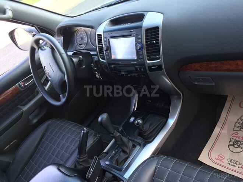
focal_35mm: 29
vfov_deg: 48.2
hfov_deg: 61.7
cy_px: 91
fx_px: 204
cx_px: 122
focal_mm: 4.15
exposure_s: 1/50
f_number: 2.2
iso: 40
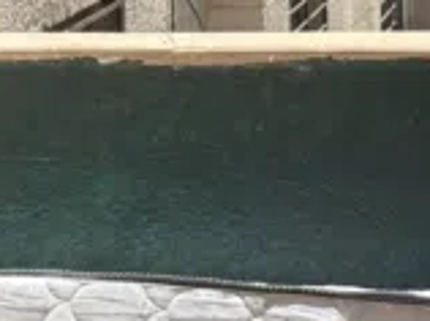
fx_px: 2419
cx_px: 267
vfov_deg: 7.5
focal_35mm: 195
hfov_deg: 10.2
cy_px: 446
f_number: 1.78
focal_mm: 6.76
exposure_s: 1/4329
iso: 64
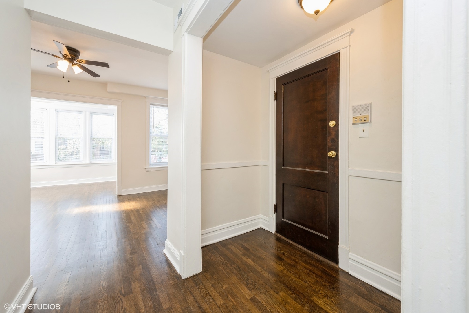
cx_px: 234
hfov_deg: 104.3
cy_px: 156
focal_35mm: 14
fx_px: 182
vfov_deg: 81.2
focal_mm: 14
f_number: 9
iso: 200
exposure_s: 1/6
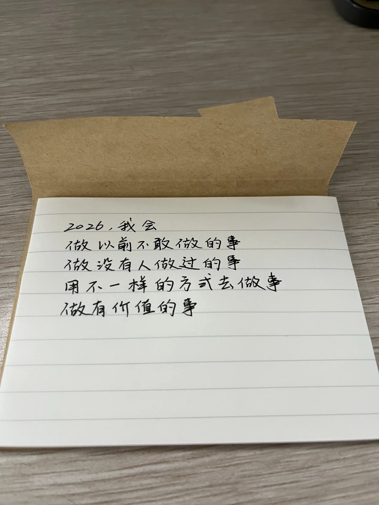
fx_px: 380
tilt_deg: -61.3
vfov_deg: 67.3
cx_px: 190
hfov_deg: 53.1
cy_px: 252
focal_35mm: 26
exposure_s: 1/77
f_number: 1.6
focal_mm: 5.1
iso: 125
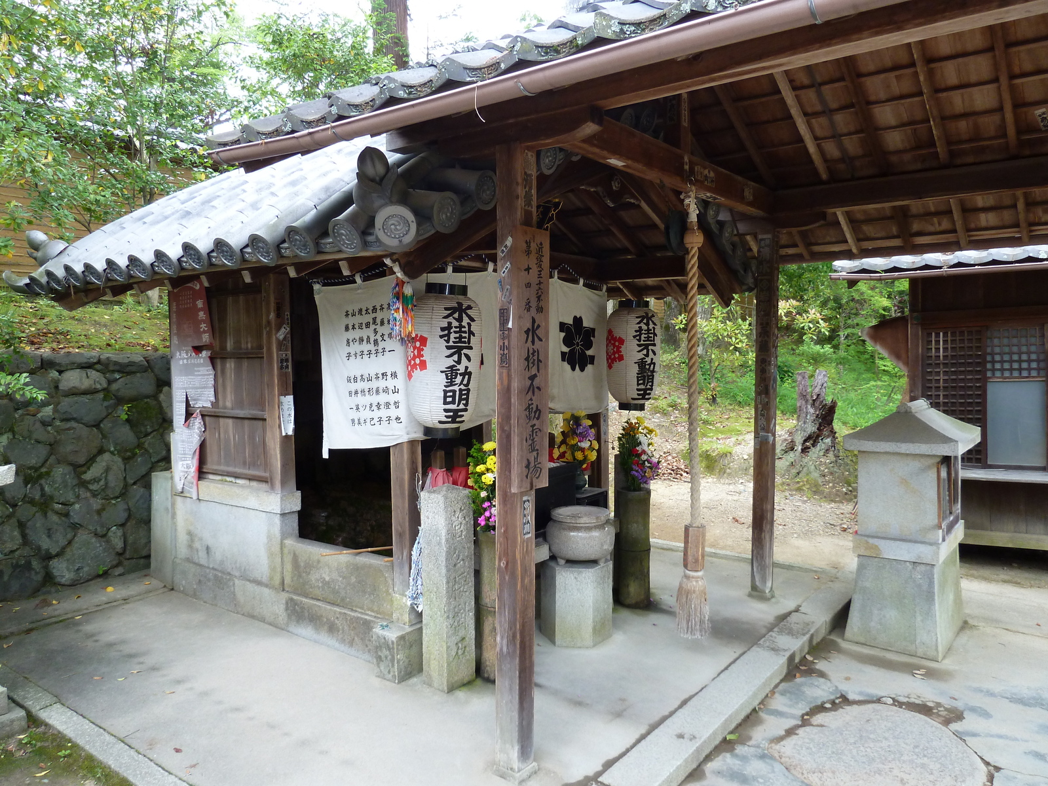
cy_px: 393
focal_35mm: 25
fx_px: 757
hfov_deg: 69.4
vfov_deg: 54.9
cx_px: 524
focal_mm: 4.1
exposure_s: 1/30
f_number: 3.3
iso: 160
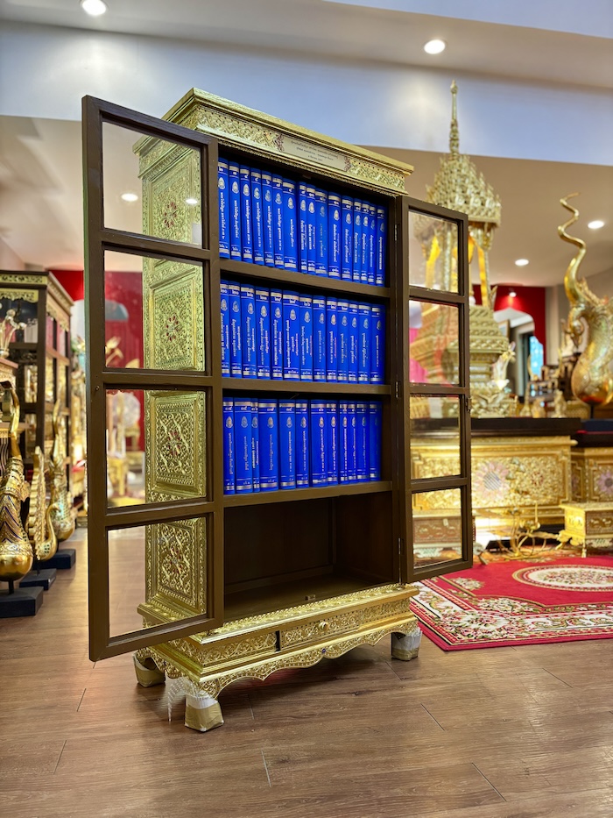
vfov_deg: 67.3
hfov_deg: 53.1
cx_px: 306
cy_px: 409
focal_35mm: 26
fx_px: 614
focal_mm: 5.96
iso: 250
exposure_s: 1/50
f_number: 1.6
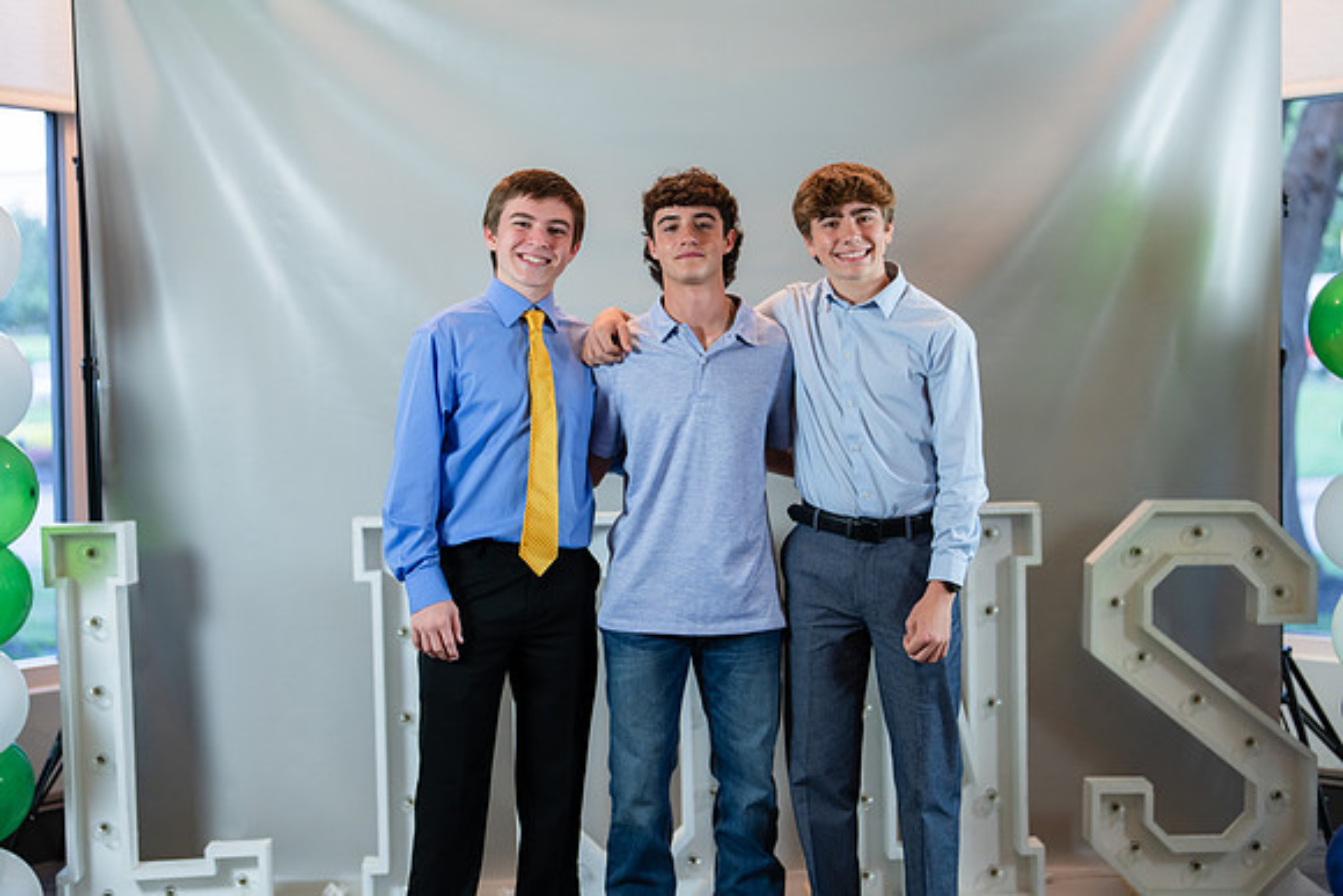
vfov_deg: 27.0
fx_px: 1866
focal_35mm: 50
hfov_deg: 39.6
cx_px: 672
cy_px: 448
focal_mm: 50
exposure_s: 1/320
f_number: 1.2
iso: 500
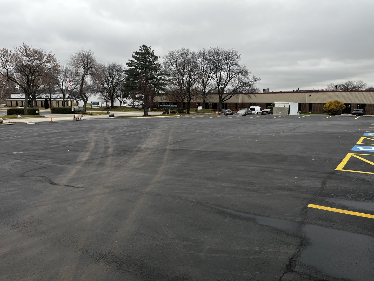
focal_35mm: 26
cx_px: 187
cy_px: 140
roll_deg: -0.1
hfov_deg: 67.3
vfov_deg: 53.1
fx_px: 281
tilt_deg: -7.0
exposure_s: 1/550
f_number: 1.6
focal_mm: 5.1
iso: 50
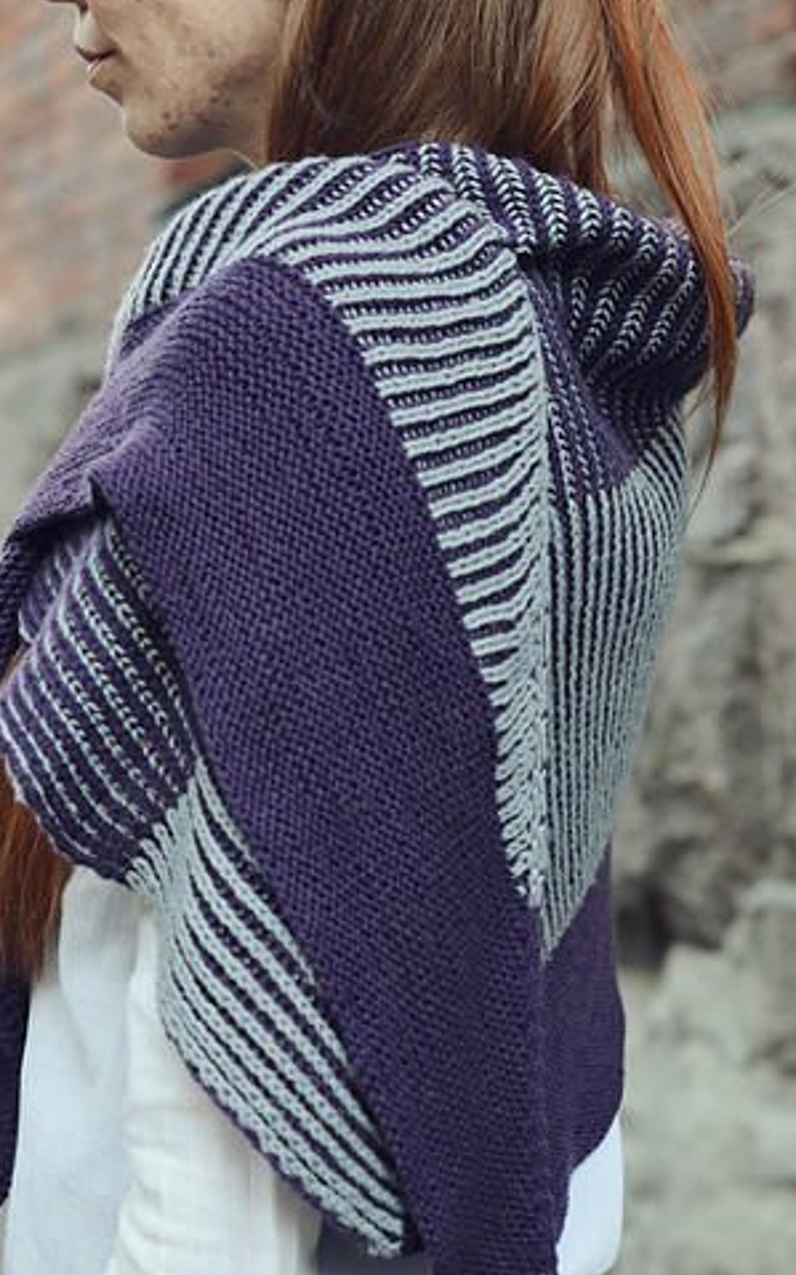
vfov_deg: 20.4
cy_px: 641
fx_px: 3544
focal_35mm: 102
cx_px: 261
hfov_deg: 12.8
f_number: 3.5
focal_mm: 50
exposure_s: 1/60
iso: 100
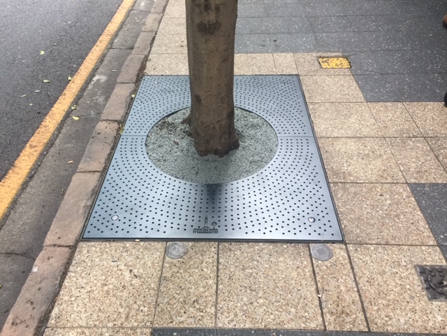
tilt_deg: -41.1
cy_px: 168
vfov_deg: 48.2
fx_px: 374
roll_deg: -1.3
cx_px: 224
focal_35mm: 29
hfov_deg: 61.7
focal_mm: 4.15
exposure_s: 1/33
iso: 50
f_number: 2.2
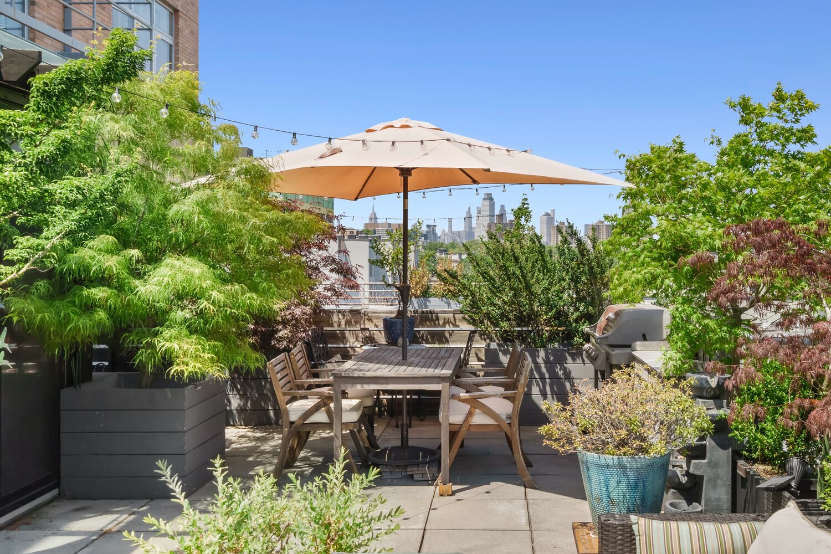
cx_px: 416
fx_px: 808
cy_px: 277
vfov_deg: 37.9
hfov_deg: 54.4
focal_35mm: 35
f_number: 16
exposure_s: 1/400
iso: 800
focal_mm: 35
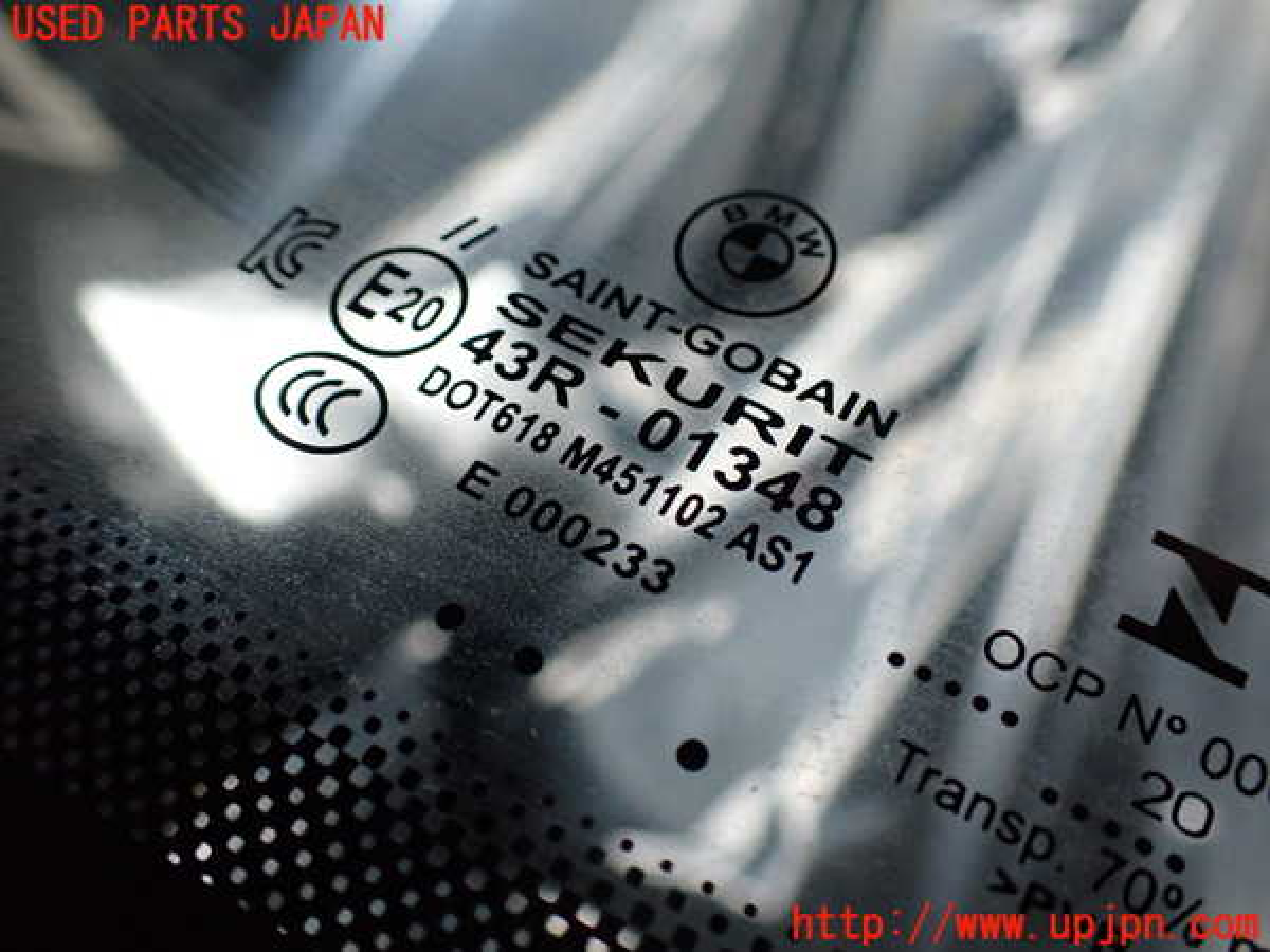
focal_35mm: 30
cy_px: 476
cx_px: 635
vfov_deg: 46.8
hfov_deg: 60.0
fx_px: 1101
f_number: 2.3
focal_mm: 5.4
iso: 500
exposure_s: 1/125
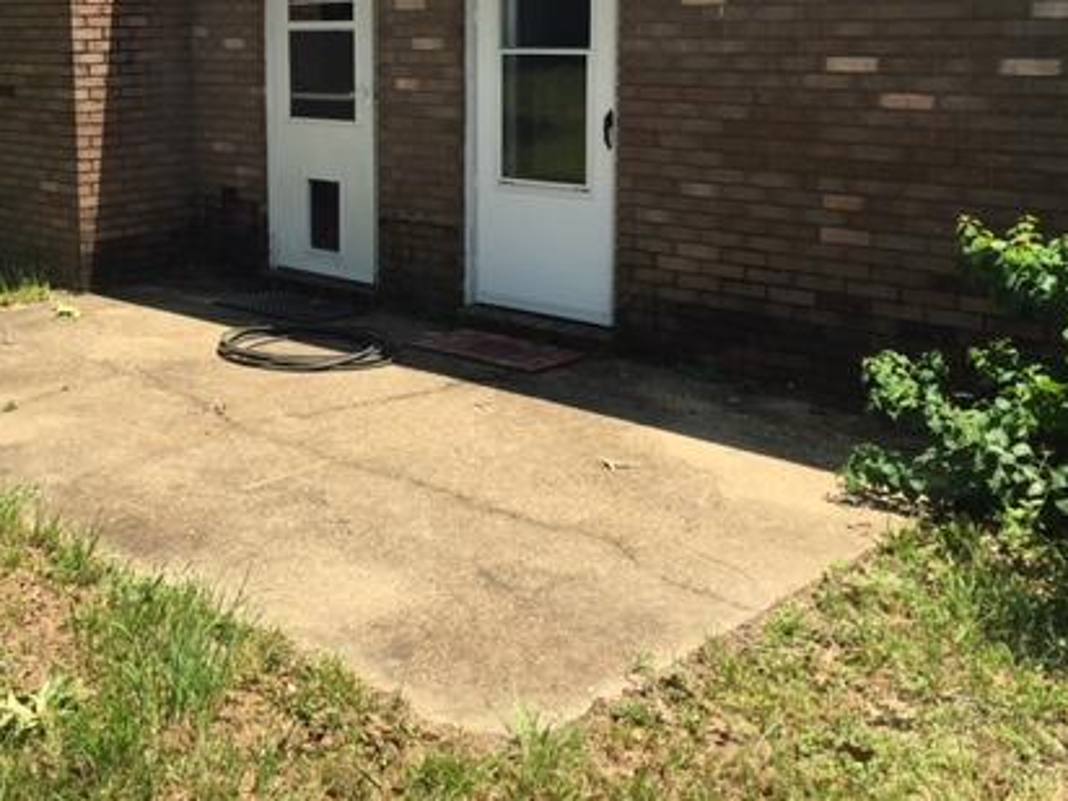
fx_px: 1388
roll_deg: +1.8
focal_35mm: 45
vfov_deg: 31.5
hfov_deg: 41.2
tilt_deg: -7.1
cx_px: 308
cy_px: 187
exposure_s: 1/785
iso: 25
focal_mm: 4.15
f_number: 2.2
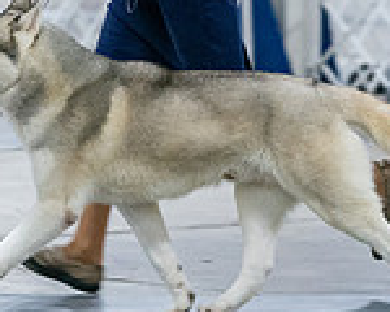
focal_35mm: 392
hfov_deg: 4.9
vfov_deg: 3.9
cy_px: -40
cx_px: 39
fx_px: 4525
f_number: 4
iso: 6400
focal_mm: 108
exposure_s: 1/200
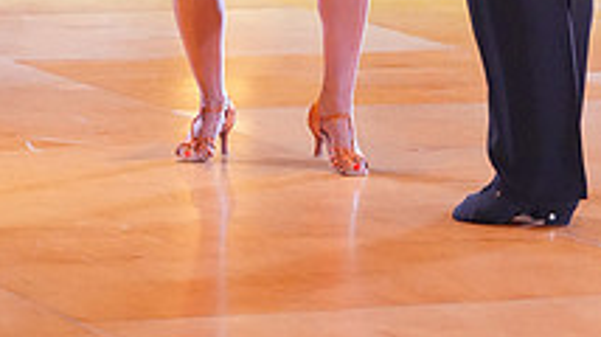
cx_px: 468
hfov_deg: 6.5
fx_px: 5303
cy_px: -264
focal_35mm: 333
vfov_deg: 3.6
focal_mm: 117
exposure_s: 1/500
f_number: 3.5
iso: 8000
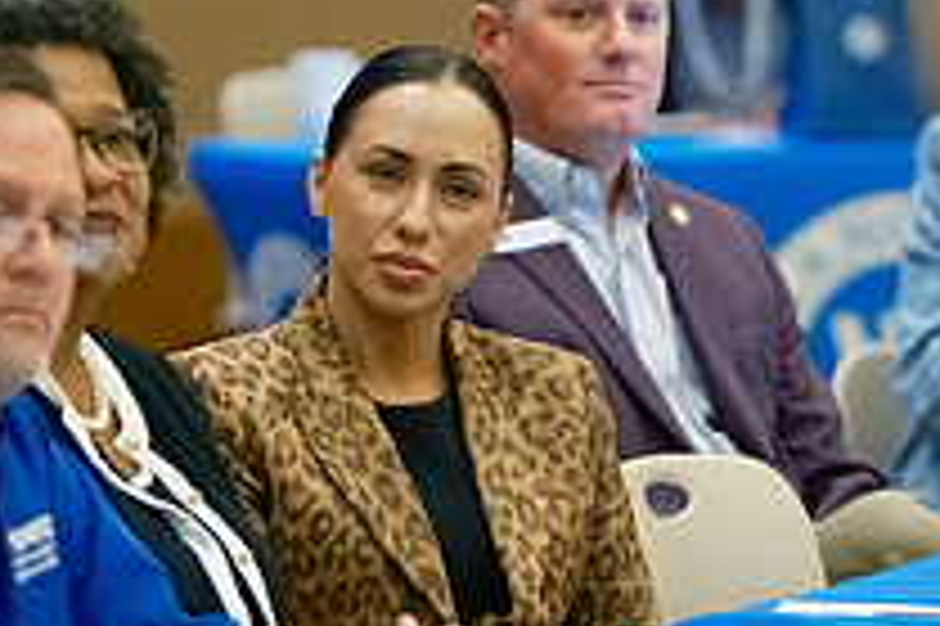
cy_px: 331
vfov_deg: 2.4
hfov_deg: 3.5
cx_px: 630
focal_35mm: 584
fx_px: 15236
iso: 6400
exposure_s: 1/125
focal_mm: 140
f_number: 2.8
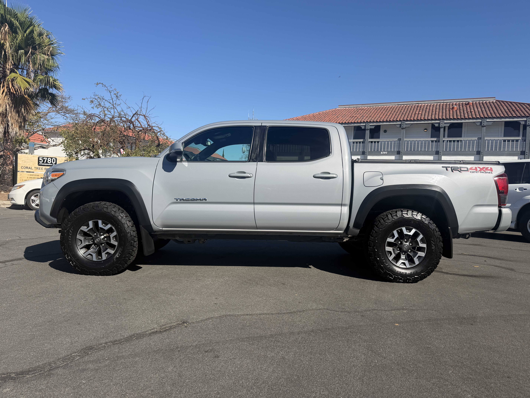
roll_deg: -2.5
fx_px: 367
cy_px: 199
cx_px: 265
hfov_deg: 71.6
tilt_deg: -2.1
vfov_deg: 56.8
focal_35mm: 24
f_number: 1.78
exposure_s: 1/4975
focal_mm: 6.76
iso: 80
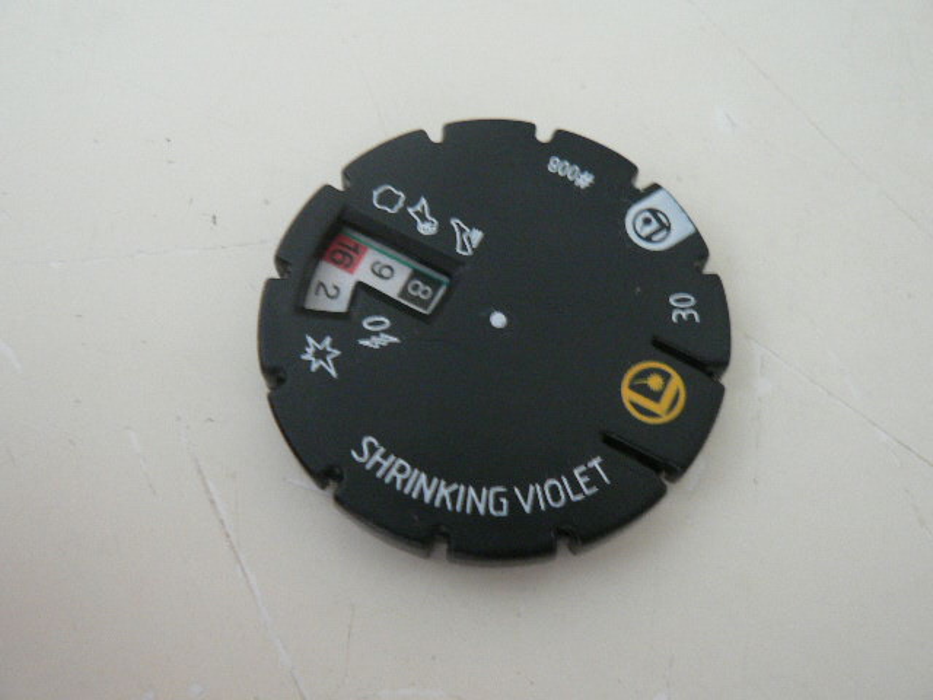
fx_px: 970
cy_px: 350
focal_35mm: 36
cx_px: 466
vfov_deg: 39.7
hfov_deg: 51.4
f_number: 2.8
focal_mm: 6
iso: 200
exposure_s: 1/8
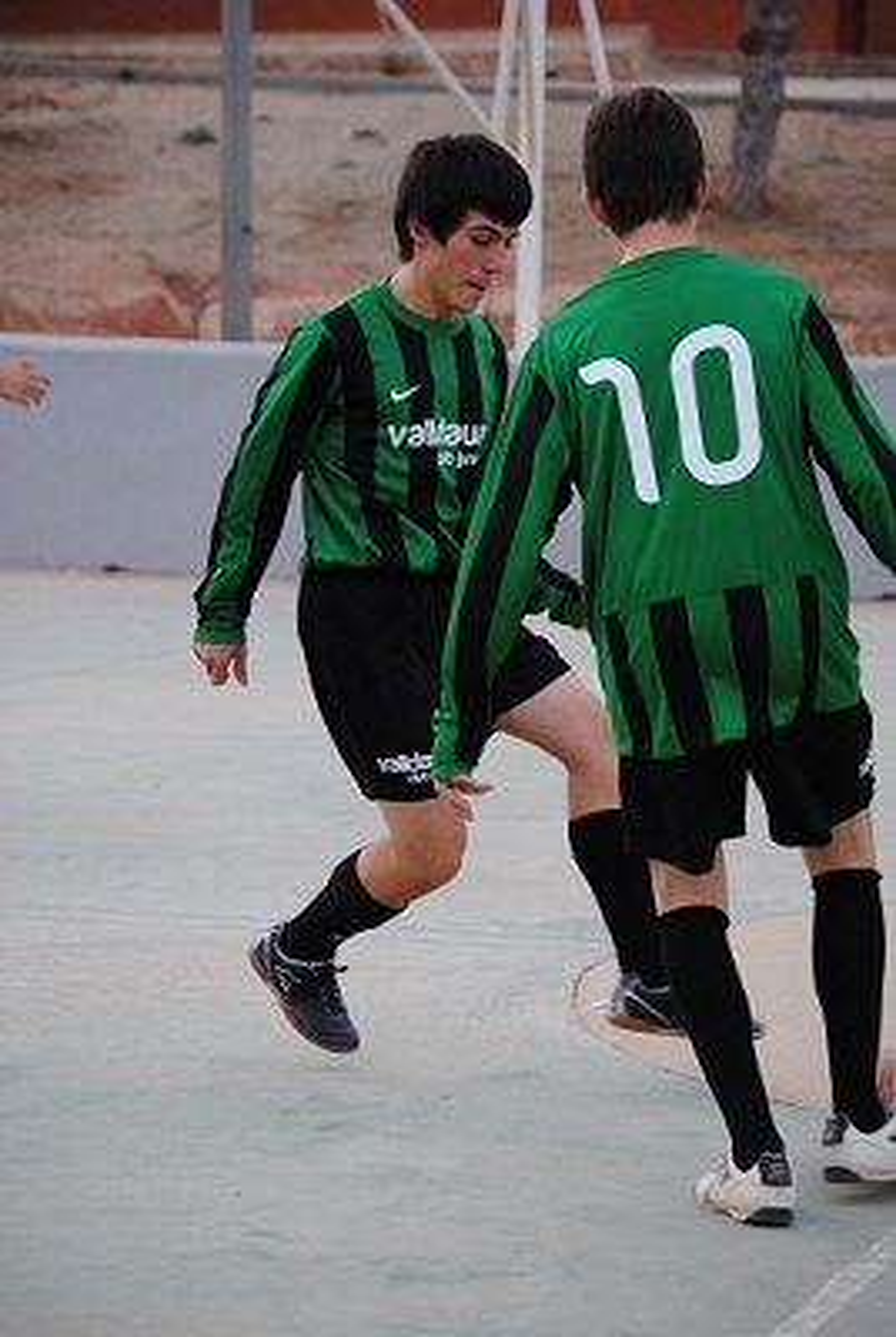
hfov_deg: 10.8
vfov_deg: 16.0
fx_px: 4743
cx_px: 448
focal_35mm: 128
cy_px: 668
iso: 200
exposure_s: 1/320
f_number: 4.5
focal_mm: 85
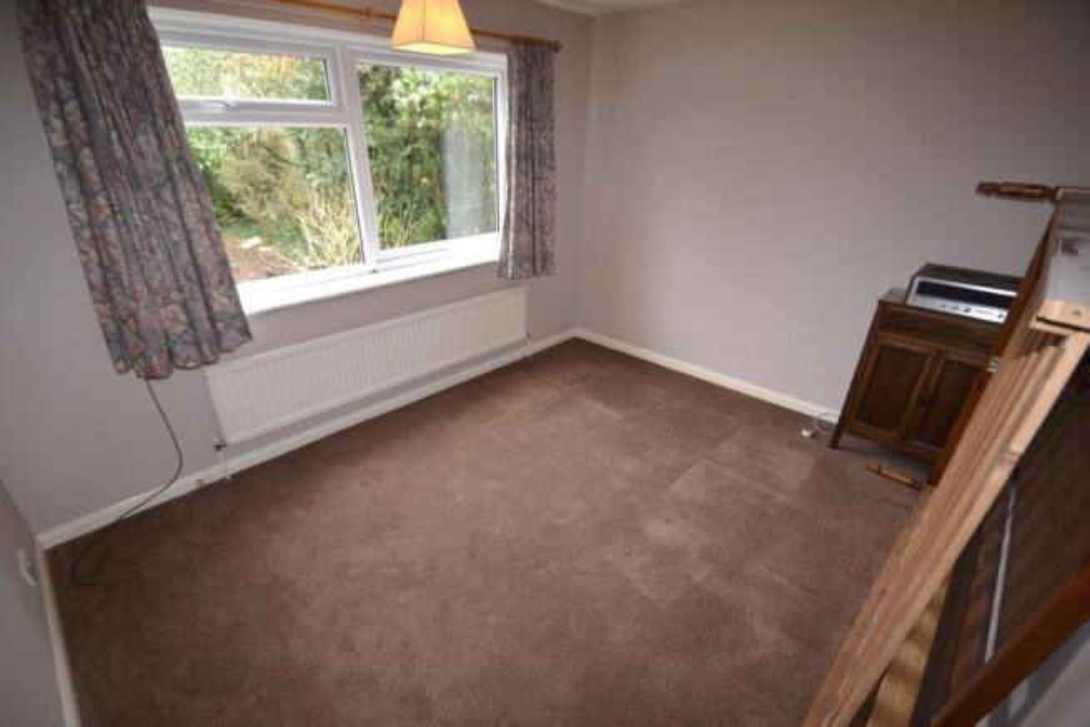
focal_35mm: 15
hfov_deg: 100.4
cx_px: 545
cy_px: 364
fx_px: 454
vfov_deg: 77.4
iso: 560
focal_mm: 10
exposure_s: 1/60
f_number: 3.5
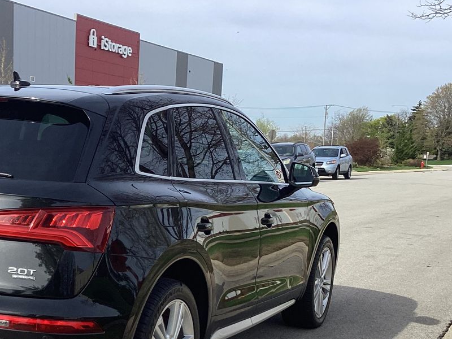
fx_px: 810
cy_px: 297
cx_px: 99
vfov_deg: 23.1
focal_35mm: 62
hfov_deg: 30.5
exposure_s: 1/886
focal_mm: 3.3
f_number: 2.4
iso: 25
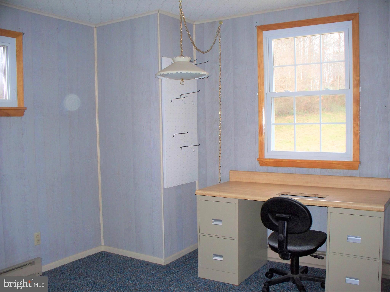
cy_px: 146
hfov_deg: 51.4
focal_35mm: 36
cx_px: 195
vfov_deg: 39.7
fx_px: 406
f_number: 2.8
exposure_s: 1/30
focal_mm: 7.54
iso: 200
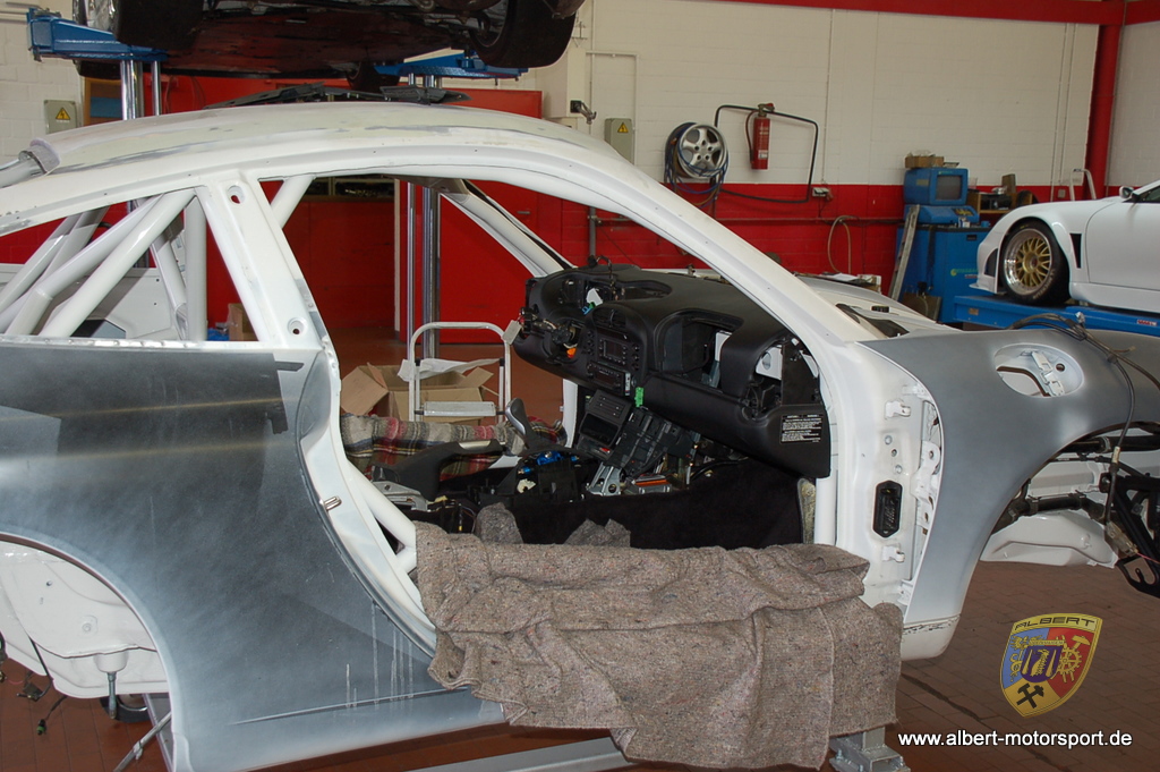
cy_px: 386
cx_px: 580
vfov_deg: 33.0
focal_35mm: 40
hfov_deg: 48.0
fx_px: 1304
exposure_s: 1/60
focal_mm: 27
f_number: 3.8
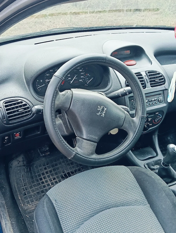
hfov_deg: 39.7
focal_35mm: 36
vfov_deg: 51.3
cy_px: 116
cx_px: 88
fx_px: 243
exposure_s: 1/120
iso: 100
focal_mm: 3.98
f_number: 1.8
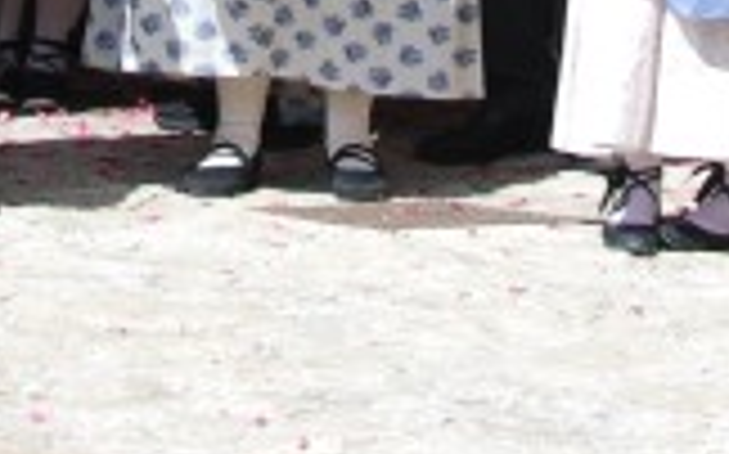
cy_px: -602
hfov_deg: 7.7
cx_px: 234
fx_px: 5380
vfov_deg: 4.7
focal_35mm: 271
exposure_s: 1/200
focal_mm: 32
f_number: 8
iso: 100
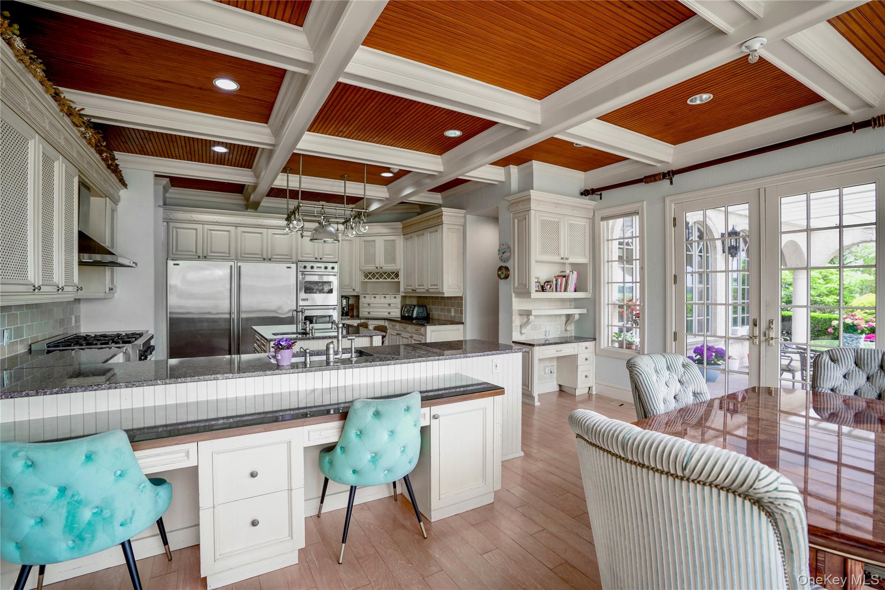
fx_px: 393
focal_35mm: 16
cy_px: 295
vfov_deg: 73.7
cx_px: 442
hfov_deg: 96.7
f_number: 2.8
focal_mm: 16
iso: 100
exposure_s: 1/100
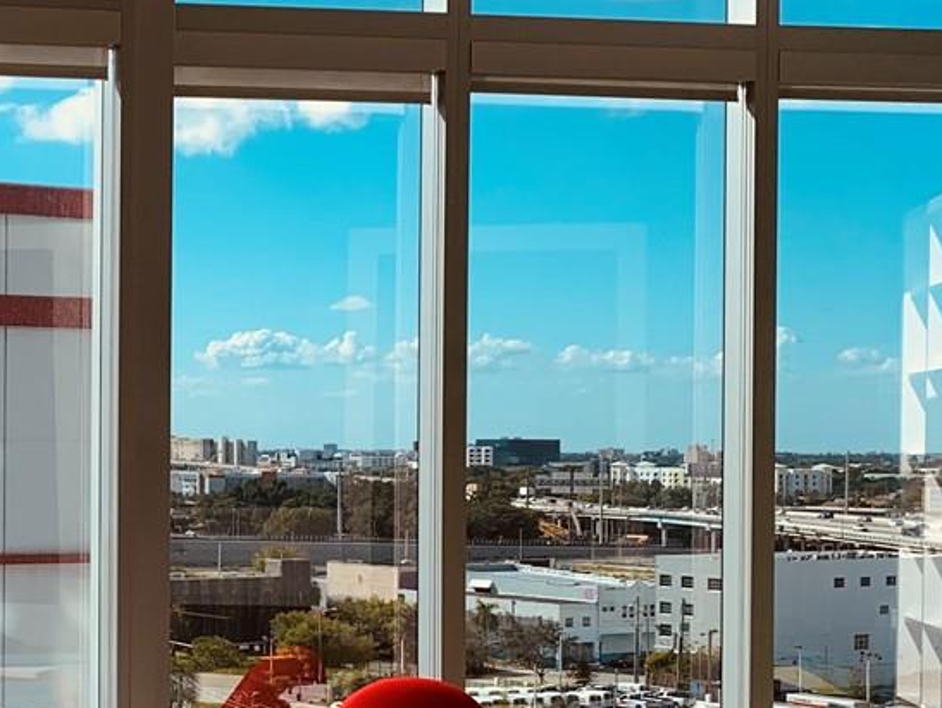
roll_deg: +0.2
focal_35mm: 76
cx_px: -117
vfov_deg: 19.4
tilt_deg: +0.2
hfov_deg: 23.9
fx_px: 2070
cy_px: 467
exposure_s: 1/1163
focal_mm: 4.25
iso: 25
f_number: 1.8
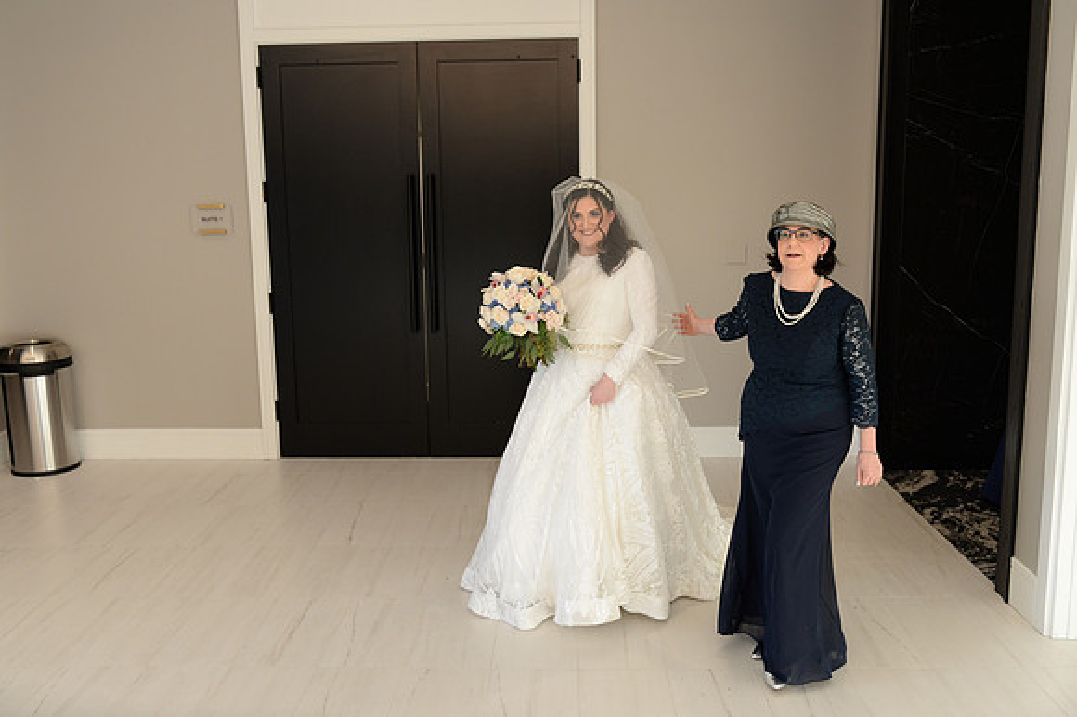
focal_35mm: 35
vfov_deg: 37.8
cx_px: 538
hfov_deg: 54.5
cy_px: 358
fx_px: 1046
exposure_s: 1/160
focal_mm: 35
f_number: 5
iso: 1000
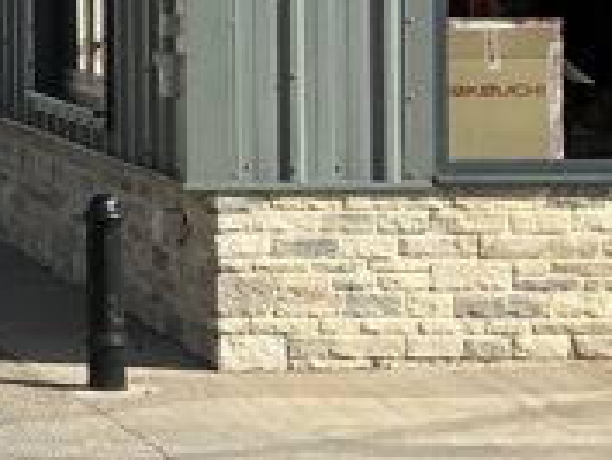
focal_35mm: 162
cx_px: -1148
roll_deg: +0.9
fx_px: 2866
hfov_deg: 9.7
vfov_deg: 9.1
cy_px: -10
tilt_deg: +0.6
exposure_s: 1/2141
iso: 25
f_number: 1.8
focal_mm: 3
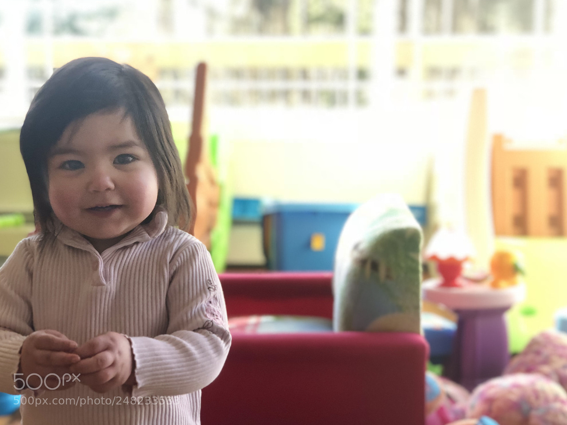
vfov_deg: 25.2
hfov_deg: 33.2
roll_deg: -0.1
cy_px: 213
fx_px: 950
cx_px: 280
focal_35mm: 58
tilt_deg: -8.6
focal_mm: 6.6
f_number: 2.8
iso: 125
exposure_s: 1/60
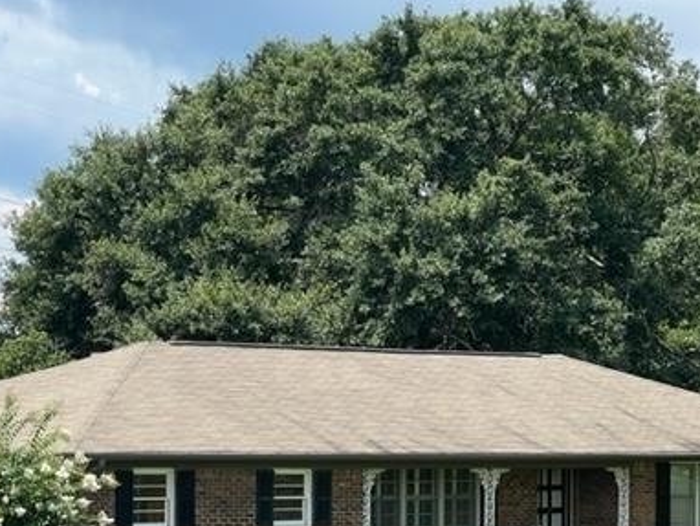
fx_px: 2610
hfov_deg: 15.3
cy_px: 425
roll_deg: -1.2
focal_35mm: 129
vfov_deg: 11.5
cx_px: 332
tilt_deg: -0.5
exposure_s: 1/779
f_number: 2.8
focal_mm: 9
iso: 32
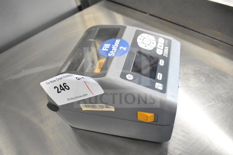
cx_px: 116
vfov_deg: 48.0
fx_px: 175
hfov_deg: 67.4
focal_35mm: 27
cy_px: 78
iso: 6400
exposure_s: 1/125
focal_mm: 18
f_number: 5.6
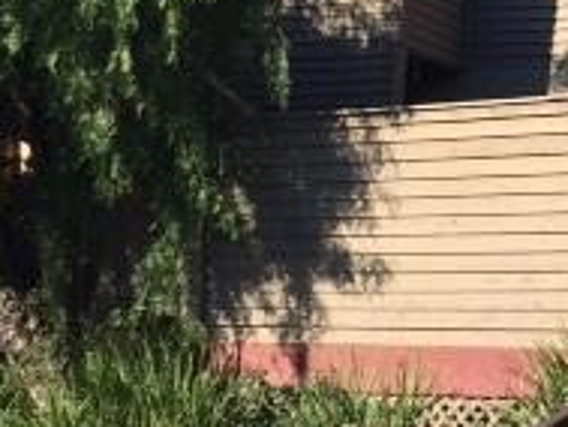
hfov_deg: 19.7
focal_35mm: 98
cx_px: 481
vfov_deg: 15.1
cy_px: 147
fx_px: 1609
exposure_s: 1/1319
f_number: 2.2
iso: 32
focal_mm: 4.15
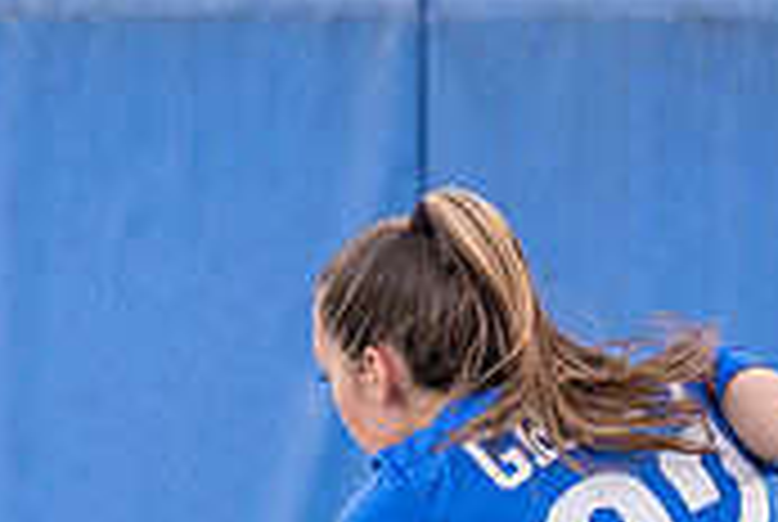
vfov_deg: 2.5
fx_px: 11971
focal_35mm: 553
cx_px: -226
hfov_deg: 3.7
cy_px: 508
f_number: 2.8
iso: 1400
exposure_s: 1/2000
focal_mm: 102
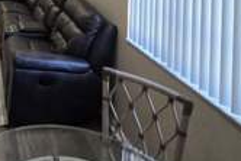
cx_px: 16
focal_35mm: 39
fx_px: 261
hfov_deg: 44.2
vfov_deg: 26.3
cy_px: -73
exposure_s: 1/60
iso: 200
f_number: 2.2
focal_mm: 2.2
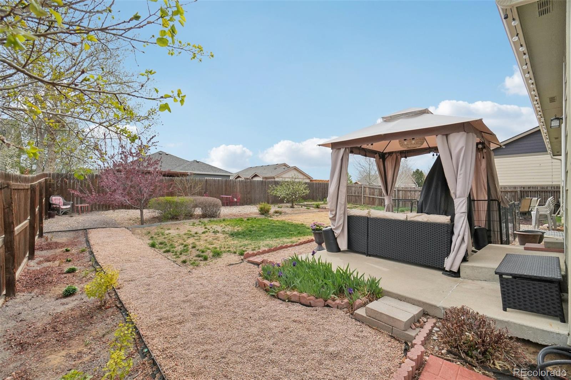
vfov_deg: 77.3
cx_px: 286
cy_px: 190
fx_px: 238
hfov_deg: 100.4
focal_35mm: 15
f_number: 8
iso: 400
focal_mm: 10
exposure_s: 1/1000
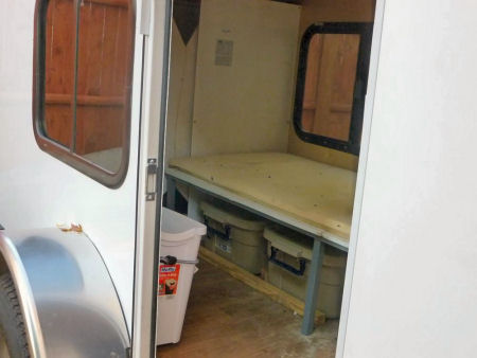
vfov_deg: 36.9
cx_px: 238
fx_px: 538
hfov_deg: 47.8
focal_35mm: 39
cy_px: 179
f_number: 3.7
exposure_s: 1/60
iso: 400
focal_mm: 6.9
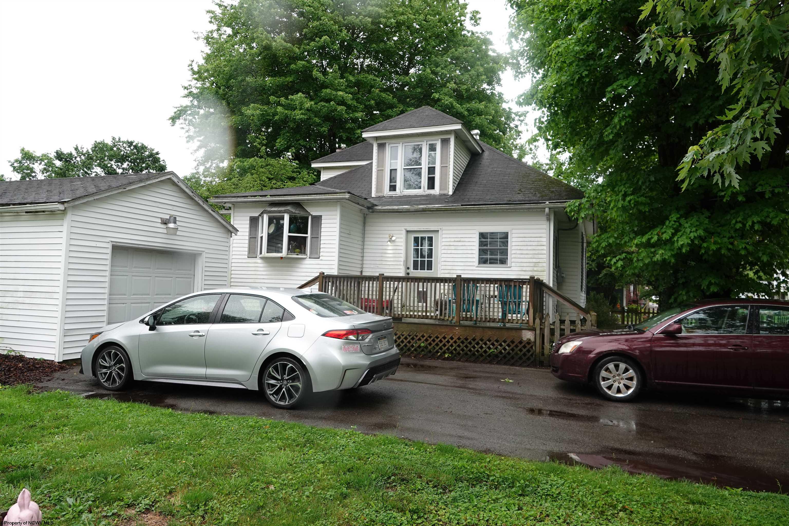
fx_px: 526
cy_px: 263
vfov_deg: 53.1
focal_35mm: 24
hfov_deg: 73.7
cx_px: 394
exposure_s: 1/250
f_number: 3.5
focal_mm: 8.8
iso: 100
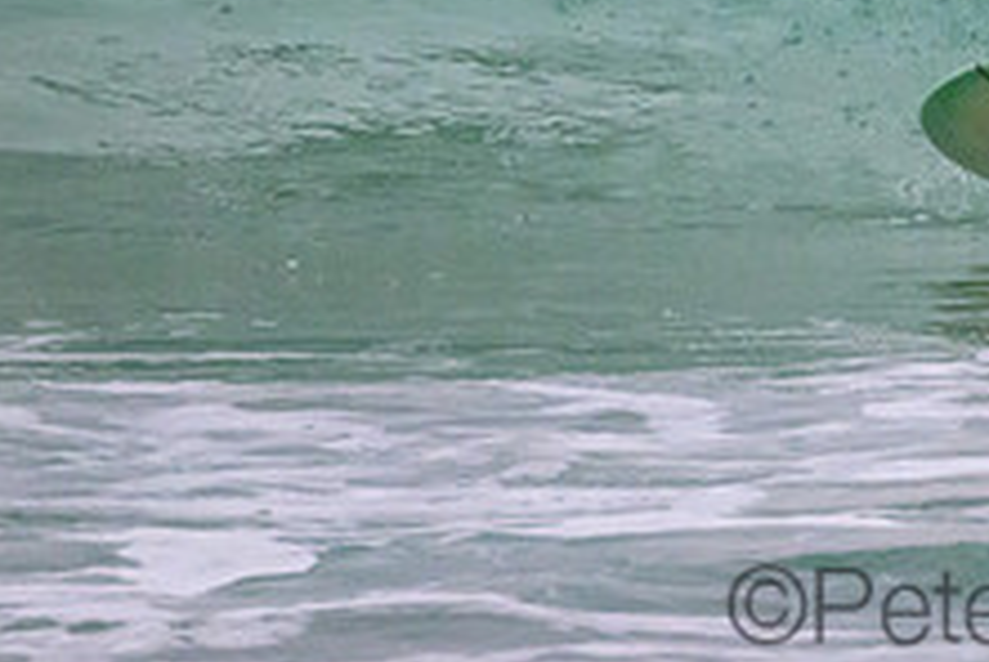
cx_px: 1074
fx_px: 57630
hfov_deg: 1.0
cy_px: -136
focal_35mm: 2095
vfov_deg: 0.7
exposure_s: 1/1250
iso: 10000
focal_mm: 800
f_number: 11
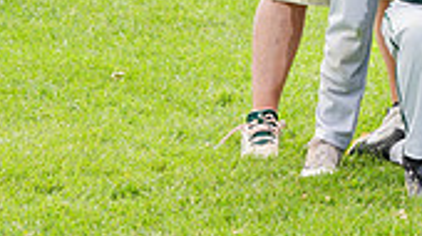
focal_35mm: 358
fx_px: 4000
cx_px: 648
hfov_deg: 6.0
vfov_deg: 3.4
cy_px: -188
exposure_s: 1/250
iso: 100
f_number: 5.6
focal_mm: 100
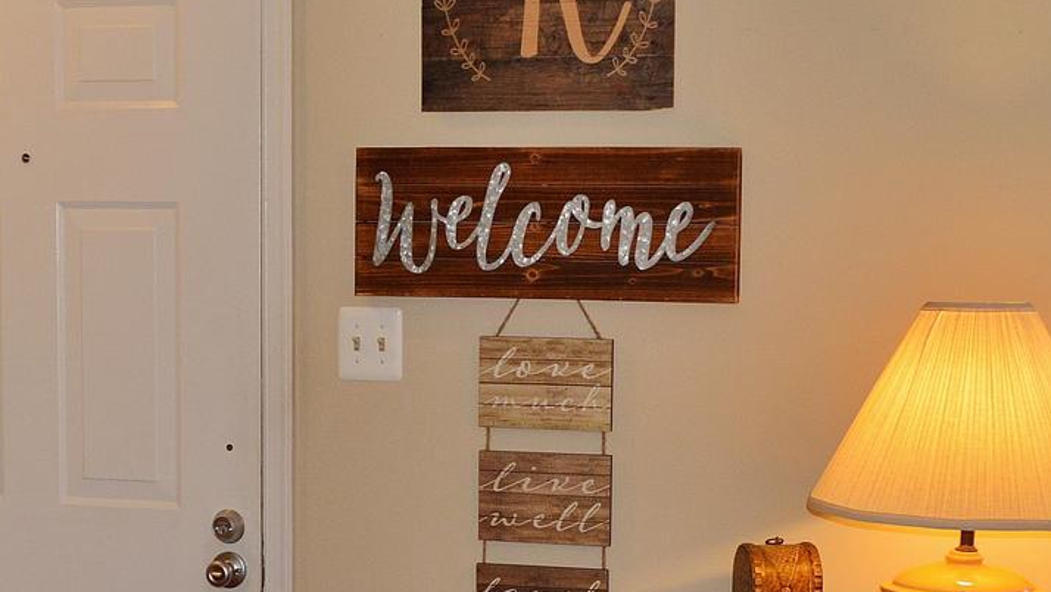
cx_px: 436
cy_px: 497
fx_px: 2258
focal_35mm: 81
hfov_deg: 26.2
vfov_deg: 14.8
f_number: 4
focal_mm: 18
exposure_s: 1/100
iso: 400
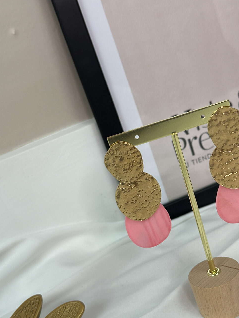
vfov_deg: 39.4
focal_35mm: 48
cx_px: 179
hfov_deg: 29.8
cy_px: 202
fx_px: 442
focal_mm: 6.86
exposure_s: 1/100
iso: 100
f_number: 1.8
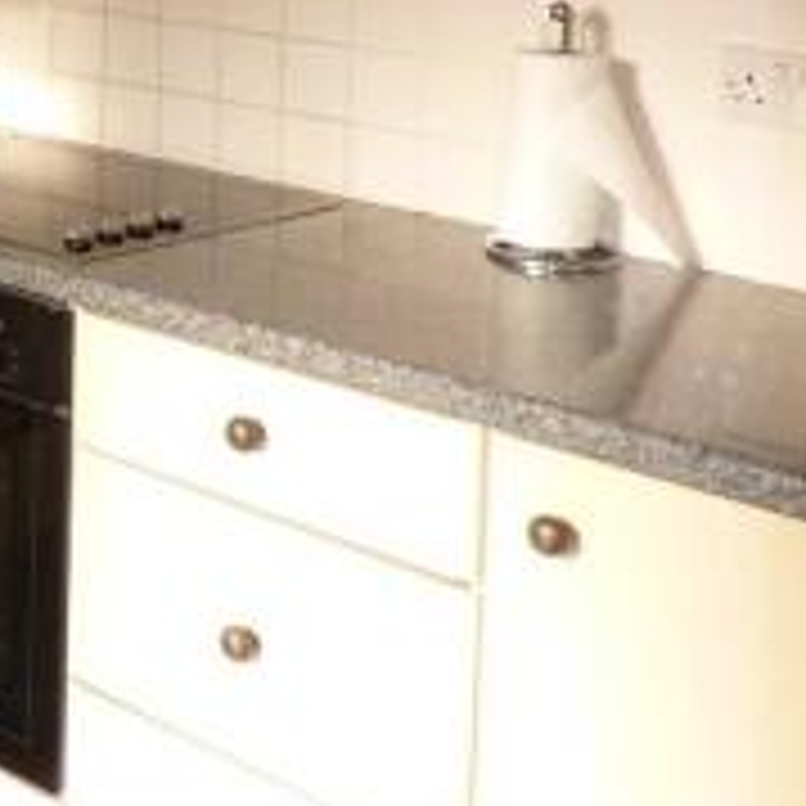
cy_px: -101
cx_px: -471
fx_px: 1897
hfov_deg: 20.0
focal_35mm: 72
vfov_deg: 22.5
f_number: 3.3
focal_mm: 4.1
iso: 100
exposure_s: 1/40
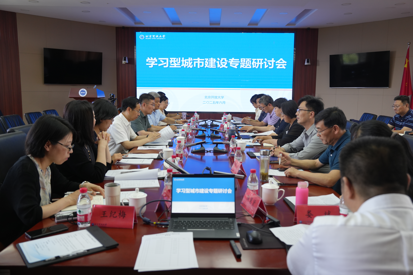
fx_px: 367
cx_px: 206
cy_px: 138
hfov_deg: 58.7
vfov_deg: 41.1
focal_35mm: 32
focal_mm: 32
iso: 800
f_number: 4
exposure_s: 1/160
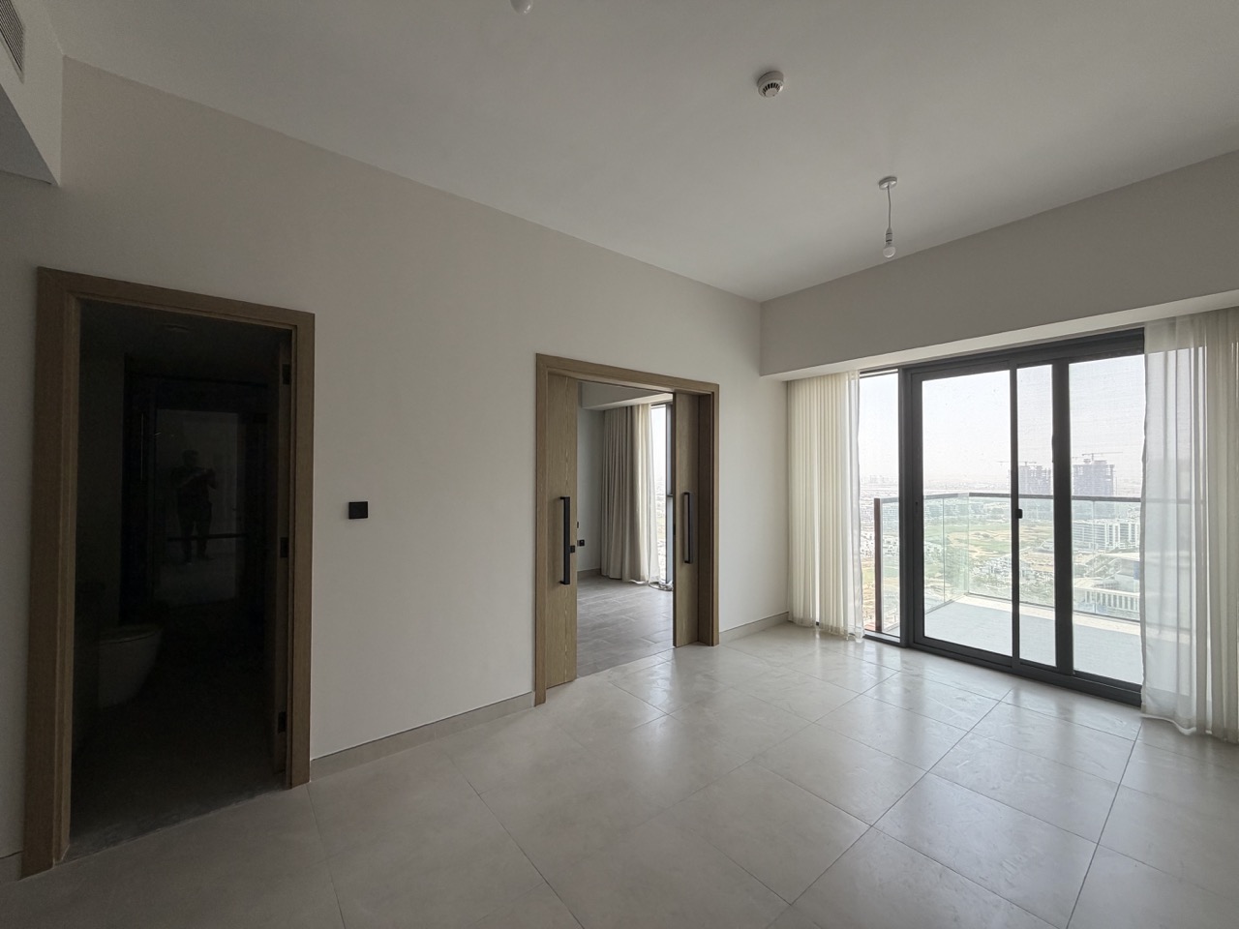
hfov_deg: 102.1
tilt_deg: -0.2
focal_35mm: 14
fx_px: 501
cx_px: 620
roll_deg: -0.3
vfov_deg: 85.7
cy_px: 464
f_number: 2.2
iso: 80
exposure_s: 1/121
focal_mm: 2.22
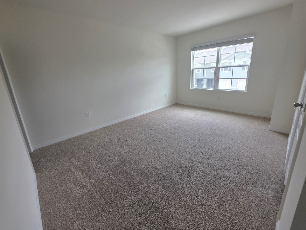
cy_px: 108
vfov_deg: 85.6
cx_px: 148
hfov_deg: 102.0
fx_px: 124
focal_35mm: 14
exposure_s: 1/359
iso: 160
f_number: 1.9
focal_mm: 2.2
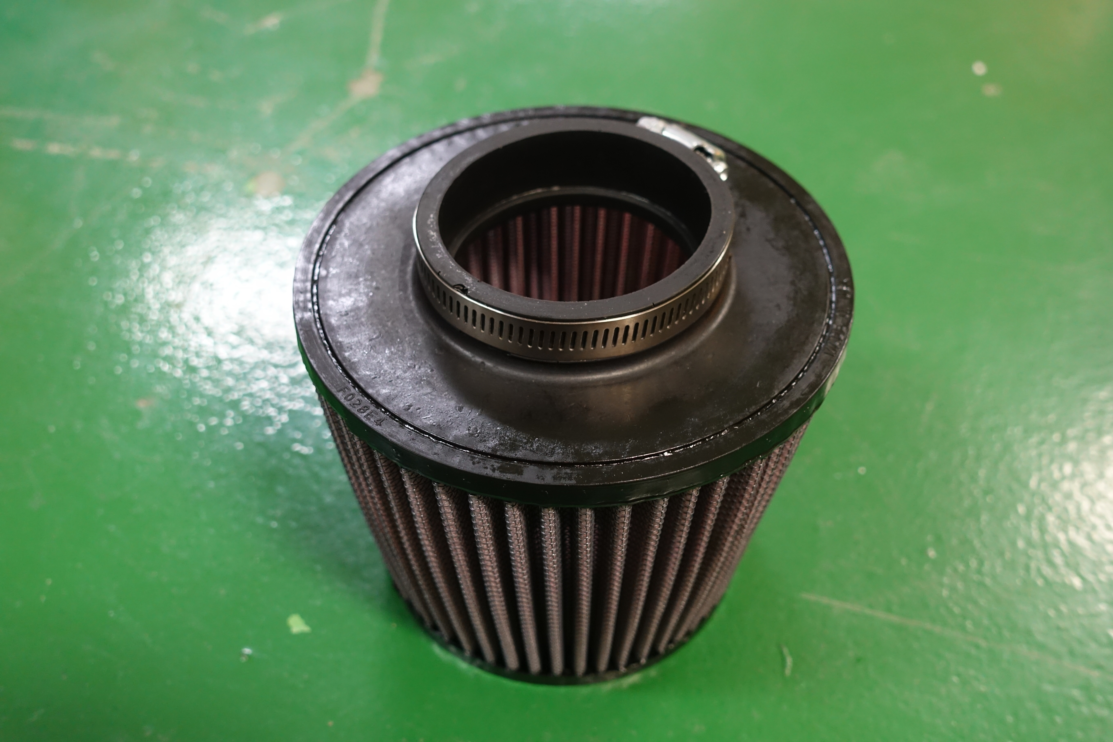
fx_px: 1206
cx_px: 556
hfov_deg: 49.6
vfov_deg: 34.2
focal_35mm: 39
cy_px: 371
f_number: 2.8
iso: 800
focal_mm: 14.3
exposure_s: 1/13
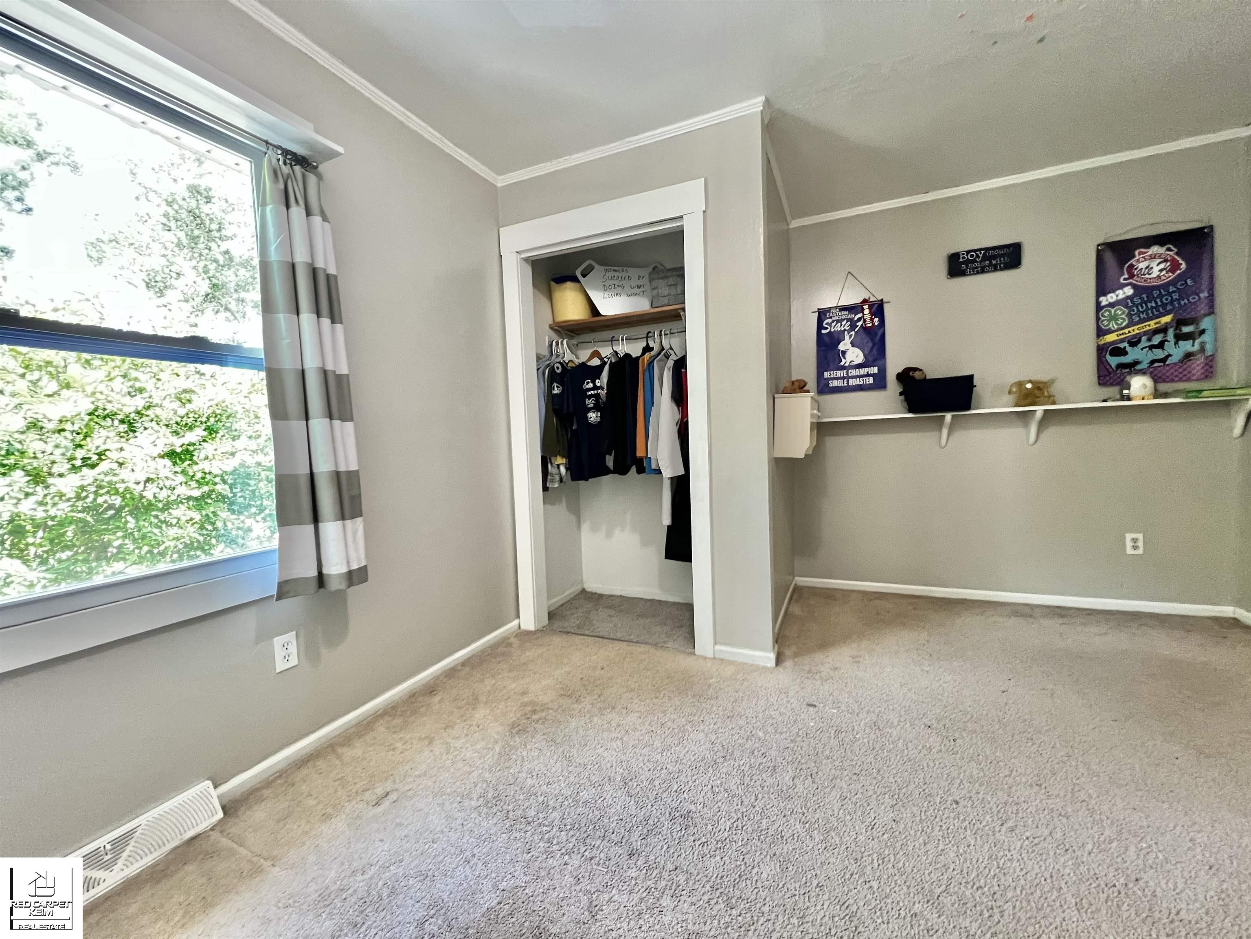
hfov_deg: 106.2
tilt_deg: -3.7
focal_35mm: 13
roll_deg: +2.3
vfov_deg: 89.9
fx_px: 470
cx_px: 626
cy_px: 470
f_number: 1.8
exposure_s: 1/60
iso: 400
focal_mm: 1.57
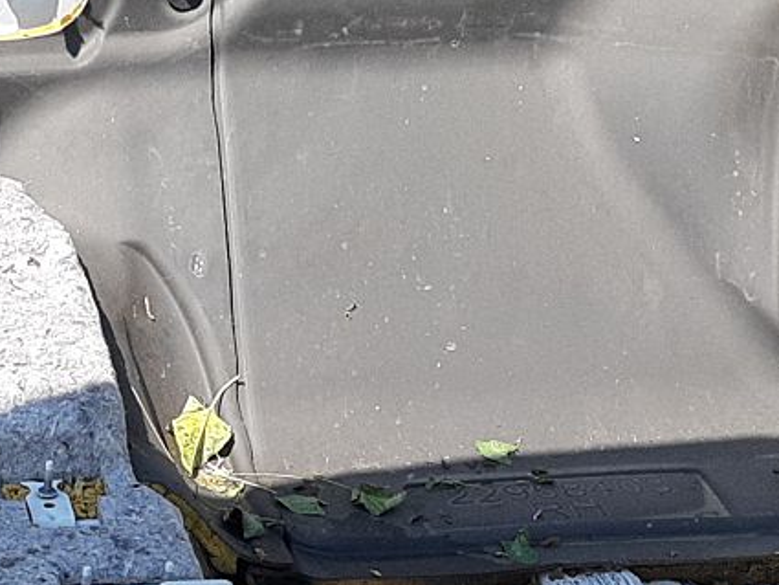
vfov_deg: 13.5
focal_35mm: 108
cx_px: -56
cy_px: 596
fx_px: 2431
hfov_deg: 17.6
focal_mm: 3.93
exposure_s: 1/1441
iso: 40
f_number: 1.7
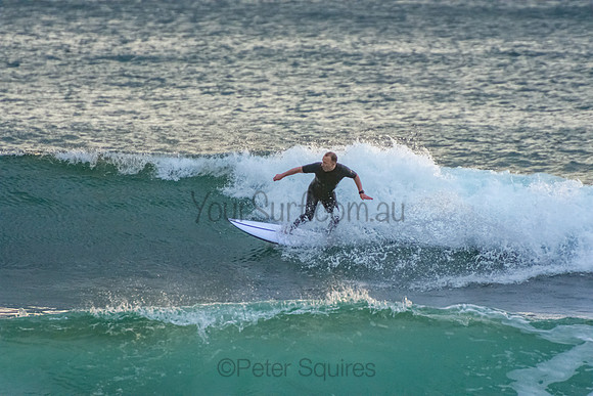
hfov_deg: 3.4
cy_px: 198
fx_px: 9885
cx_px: 296
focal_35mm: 600
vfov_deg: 2.3
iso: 2000
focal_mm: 400
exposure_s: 1/1600
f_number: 5.6
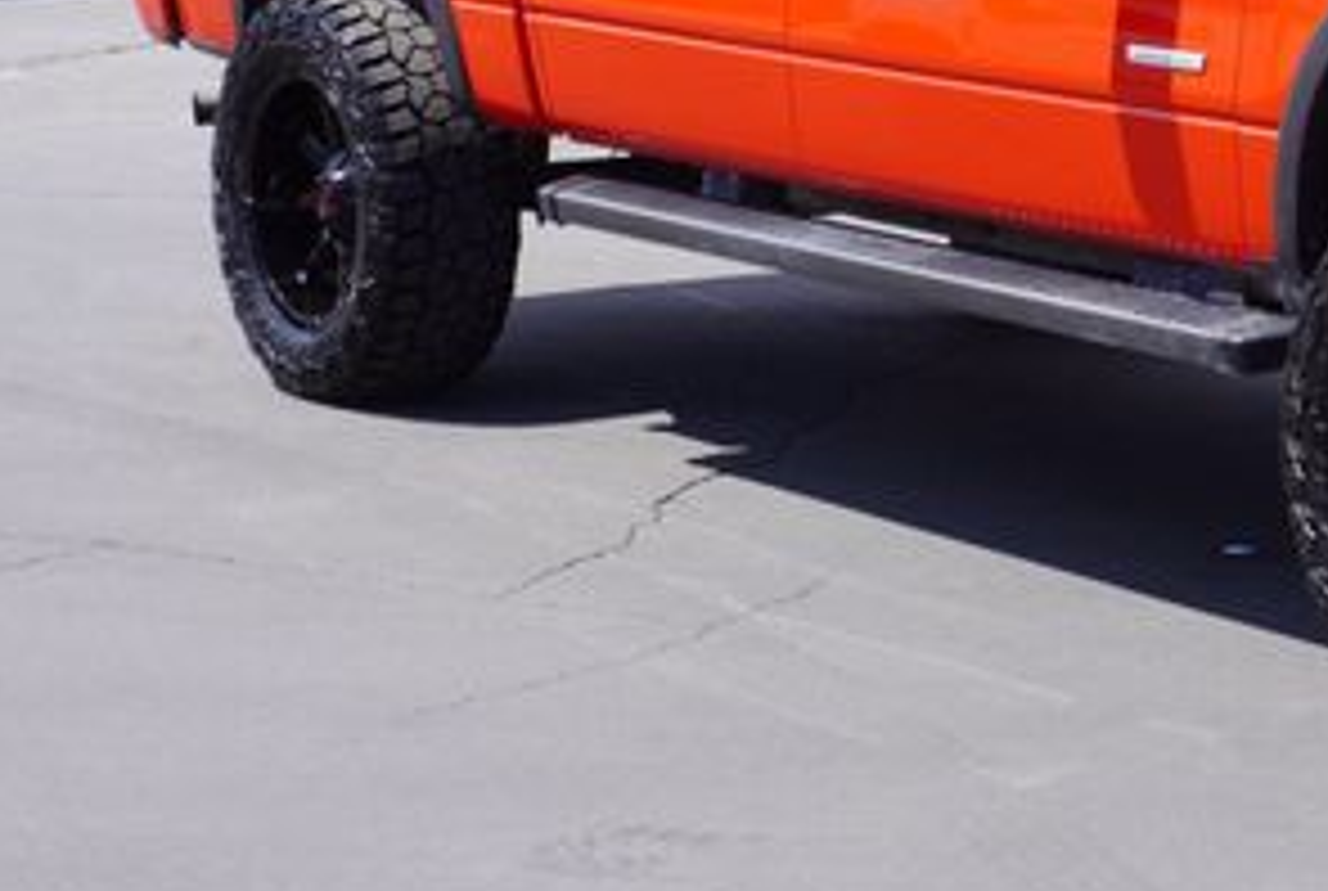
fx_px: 4325
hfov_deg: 17.0
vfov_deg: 11.7
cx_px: 1351
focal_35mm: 117
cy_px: 81
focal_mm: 36
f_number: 10
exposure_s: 1/100
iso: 100
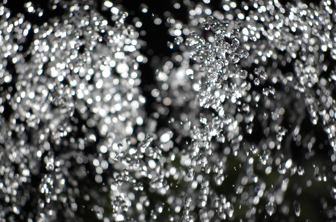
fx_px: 4191
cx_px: 168
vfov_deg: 3.0
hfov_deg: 4.6
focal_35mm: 450
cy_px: 111
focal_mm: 300
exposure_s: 1/640
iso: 160
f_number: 5.8
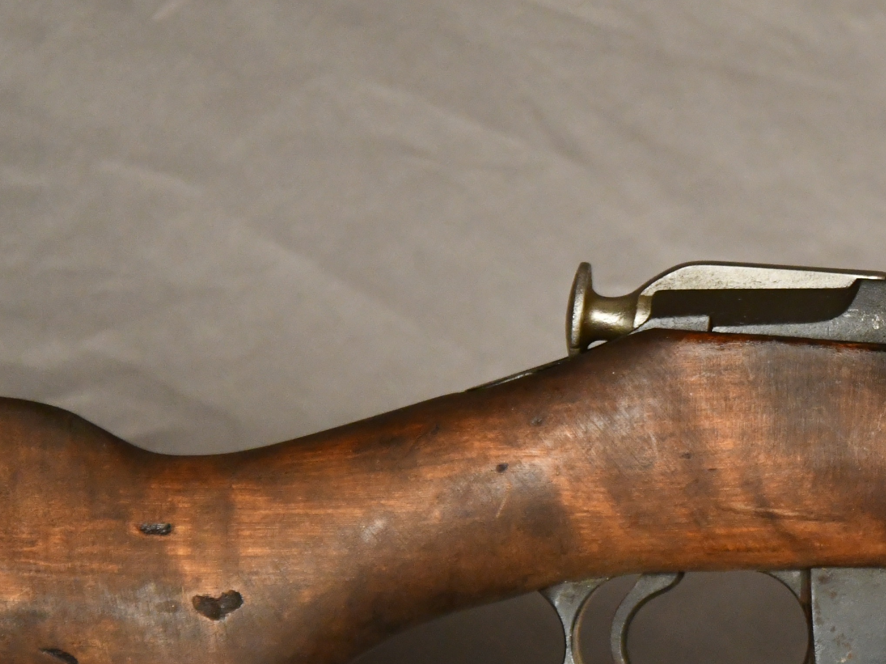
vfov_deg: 8.1
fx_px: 4710
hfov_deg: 10.6
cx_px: 911
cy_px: 414
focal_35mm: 184
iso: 3200
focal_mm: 62
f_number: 5.3
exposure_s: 1/160
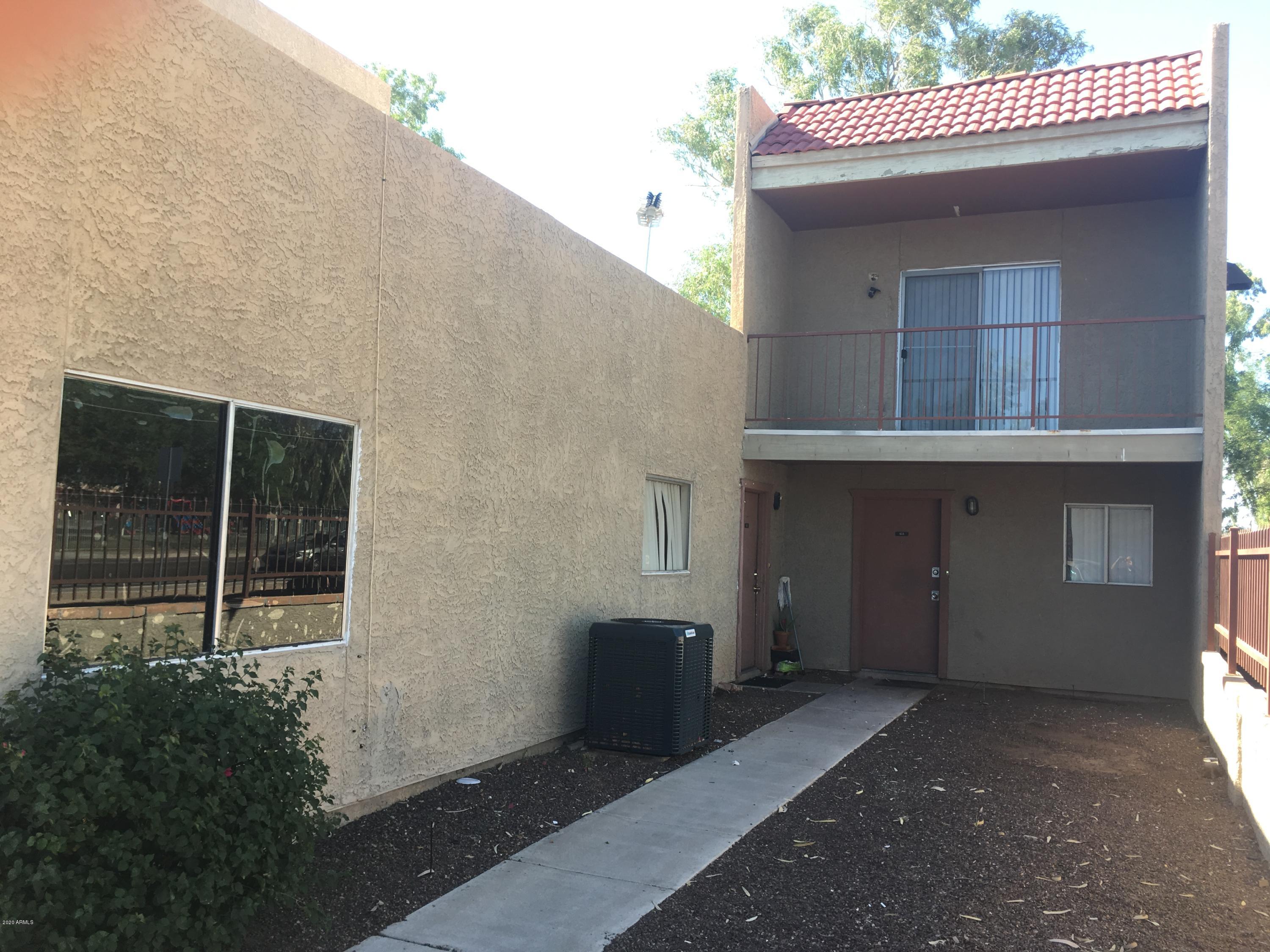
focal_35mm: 29
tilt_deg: +0.7
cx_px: 635
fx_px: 1064
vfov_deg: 48.2
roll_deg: -2.4
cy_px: 476
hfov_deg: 61.7
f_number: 2.2
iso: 25
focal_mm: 4.15
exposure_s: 1/199
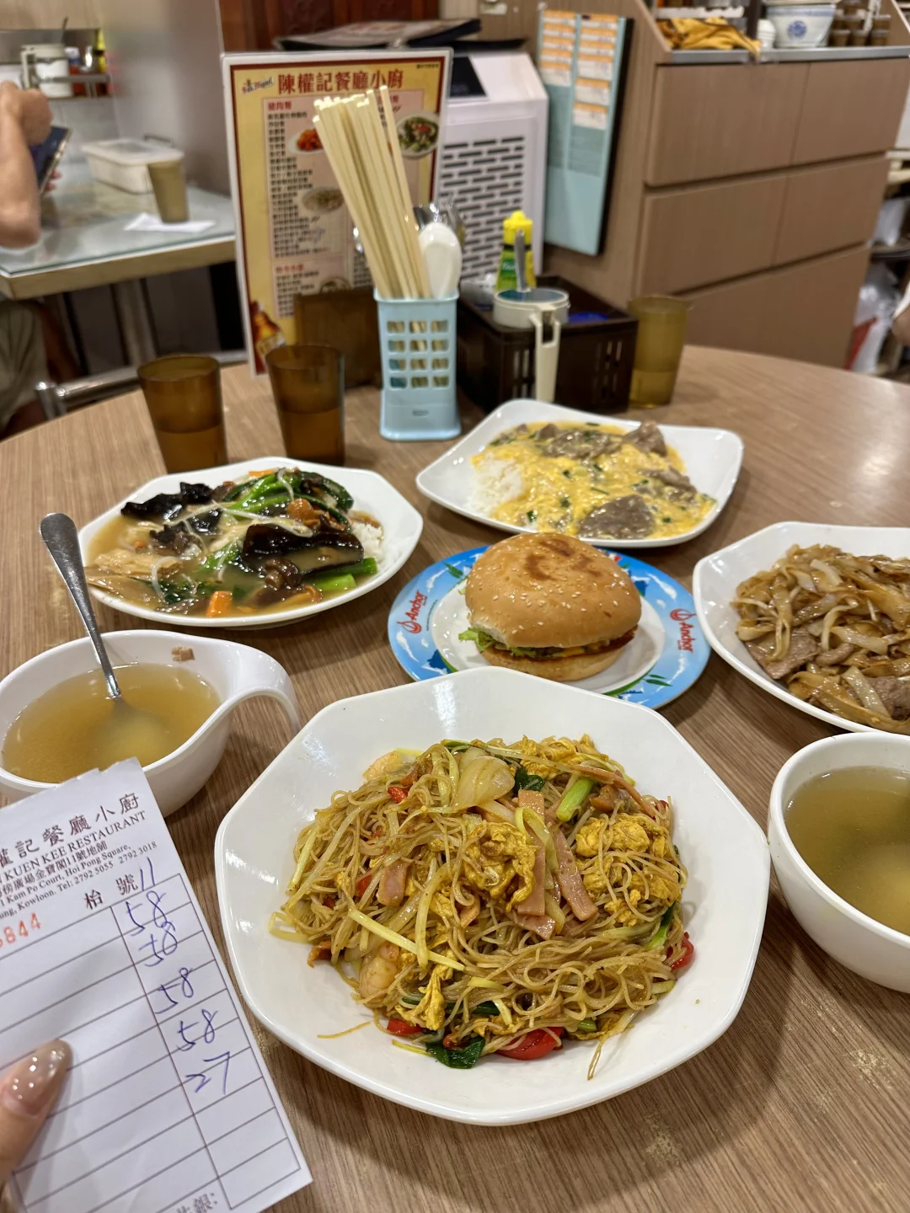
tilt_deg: -34.6
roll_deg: -0.8
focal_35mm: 24
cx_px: 455
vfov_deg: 71.6
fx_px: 841
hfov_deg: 56.8
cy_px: 606
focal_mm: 6.86
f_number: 1.78
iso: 100
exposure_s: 1/100
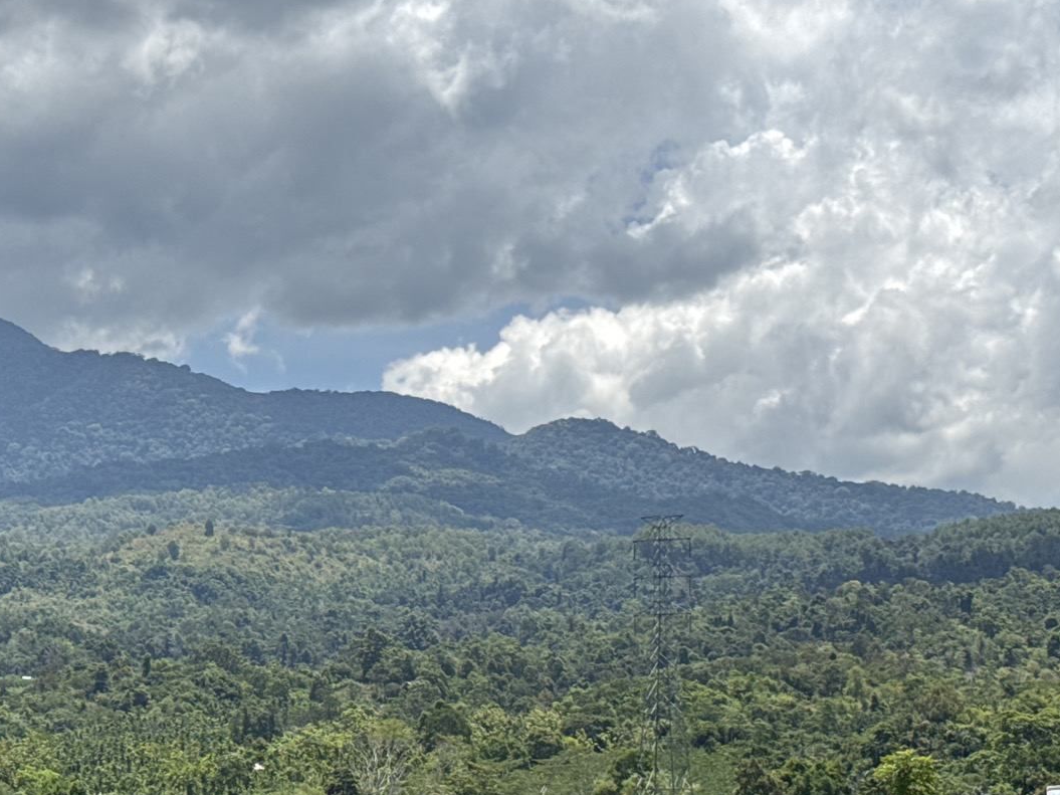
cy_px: 645
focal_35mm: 91
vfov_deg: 16.1
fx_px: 2786
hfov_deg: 21.5
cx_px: 448
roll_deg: +0.6
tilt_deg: +3.8
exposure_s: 1/7092
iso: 64
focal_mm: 6.76
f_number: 1.78
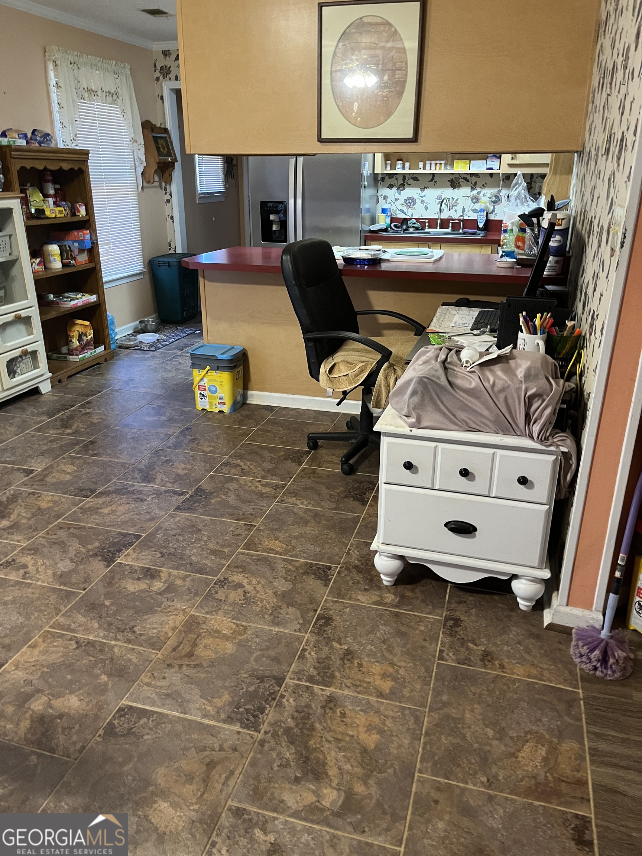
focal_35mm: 26
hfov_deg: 53.1
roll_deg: +1.6
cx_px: 321
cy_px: 428
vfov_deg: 67.3
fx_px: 643
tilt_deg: -20.1
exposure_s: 1/60
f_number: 1.6
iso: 320
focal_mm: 5.1
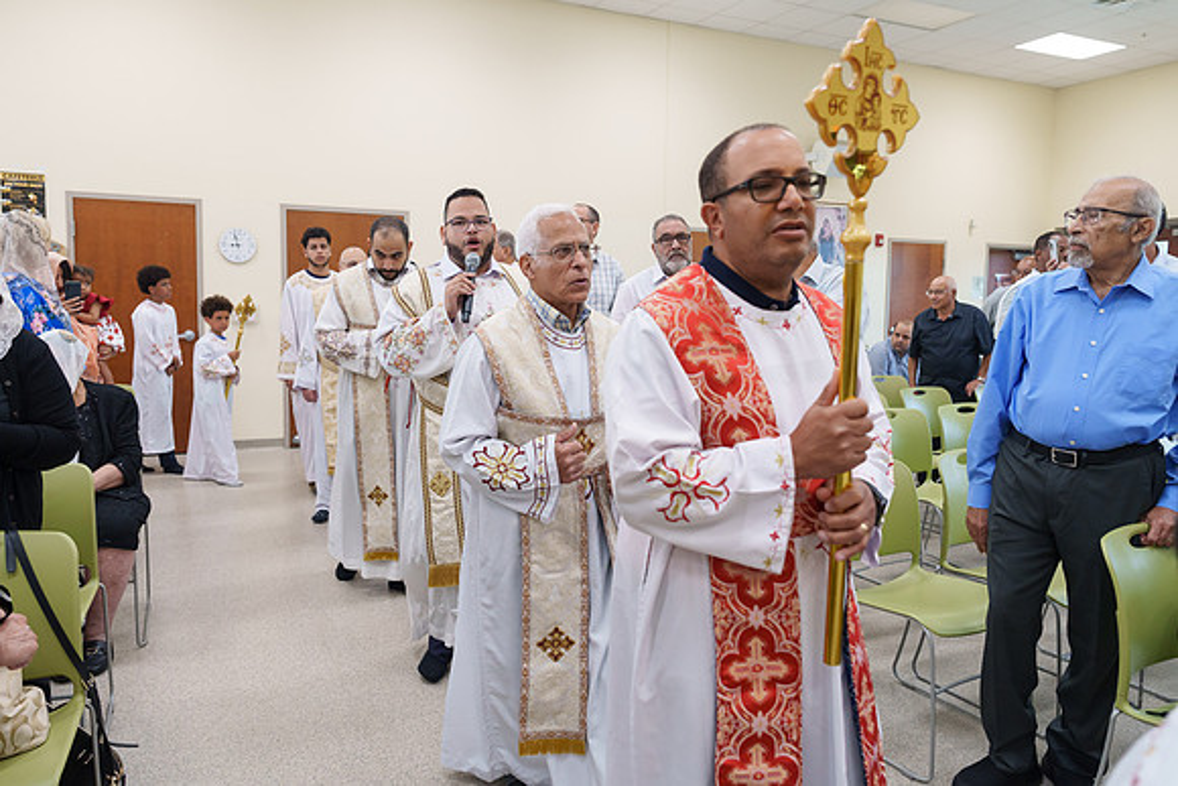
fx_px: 843
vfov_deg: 50.0
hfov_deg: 69.8
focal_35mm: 26
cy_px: 376
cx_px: 547
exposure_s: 1/160
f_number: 3.5
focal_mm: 24
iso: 1600
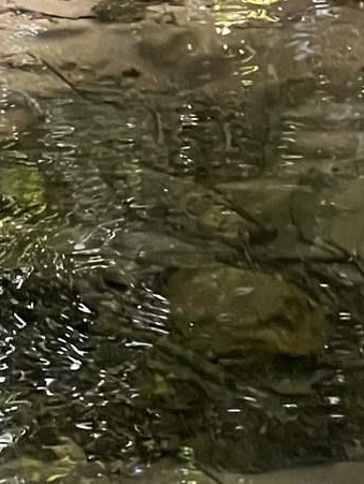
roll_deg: +0.0
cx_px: -355
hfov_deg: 3.8
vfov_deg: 5.0
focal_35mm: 393
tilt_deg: -12.8
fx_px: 5502
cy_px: -426
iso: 64
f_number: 2.8
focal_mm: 9
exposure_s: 1/121
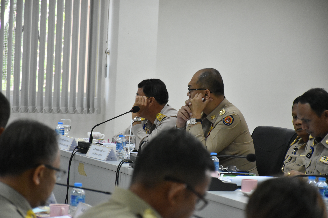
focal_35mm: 174
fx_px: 1585
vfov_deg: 7.9
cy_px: 109
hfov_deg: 11.8
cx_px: 164
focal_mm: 116
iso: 3200
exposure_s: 1/160
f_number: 5.6
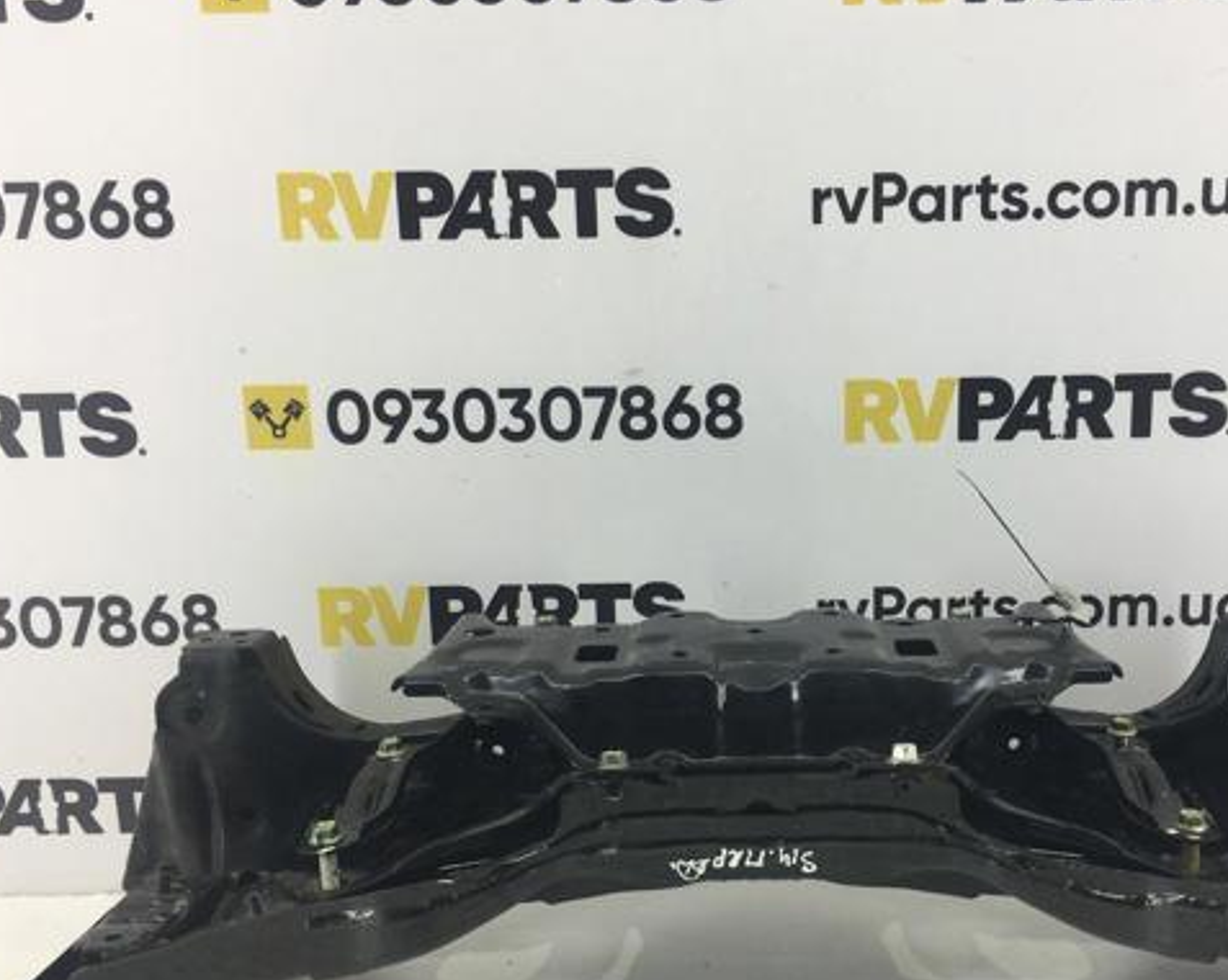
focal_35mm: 38
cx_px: 747
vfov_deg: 39.0
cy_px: 581
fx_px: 1380
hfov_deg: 47.6
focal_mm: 4.15
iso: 32
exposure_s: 1/50
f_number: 2.2
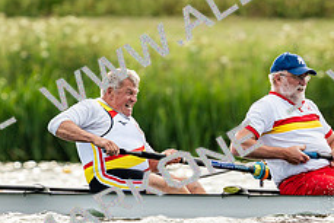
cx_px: 220
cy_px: 116
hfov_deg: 1.6
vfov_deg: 1.1
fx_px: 11743
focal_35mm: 1265
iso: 400
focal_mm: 500
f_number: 6.3
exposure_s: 1/2000
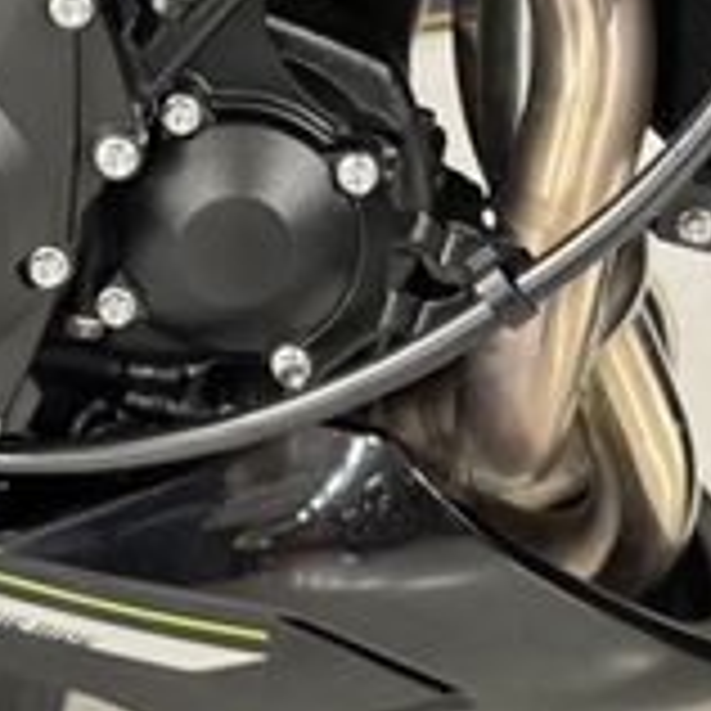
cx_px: 117
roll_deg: +3.2
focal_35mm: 86
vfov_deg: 18.7
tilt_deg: -19.7
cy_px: -220
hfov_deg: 19.9
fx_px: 1998
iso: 800
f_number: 1.78
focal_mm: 6.76
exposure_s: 1/57
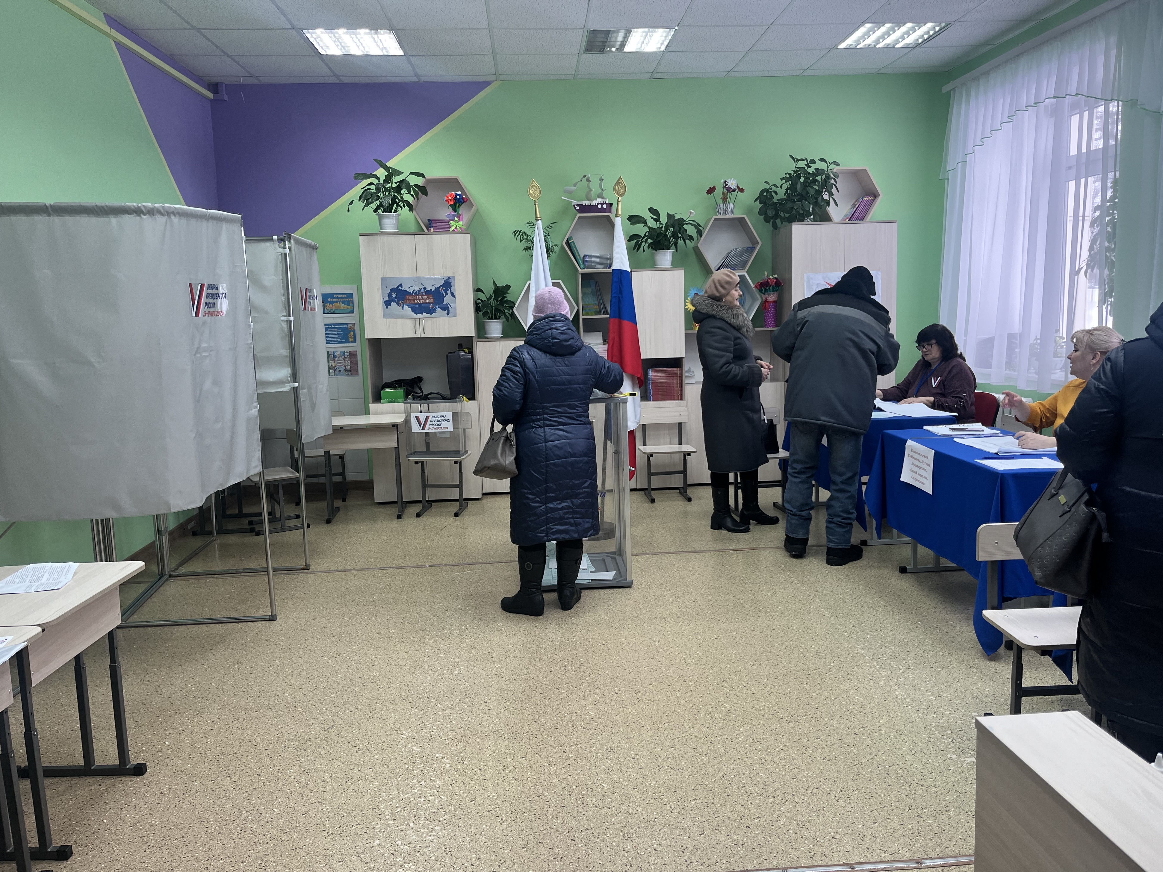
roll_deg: +2.3
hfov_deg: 65.3
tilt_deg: -8.4
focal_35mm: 27
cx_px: 583
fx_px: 907
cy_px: 420
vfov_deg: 51.3
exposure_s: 1/100
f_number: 1.6
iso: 80
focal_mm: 5.1
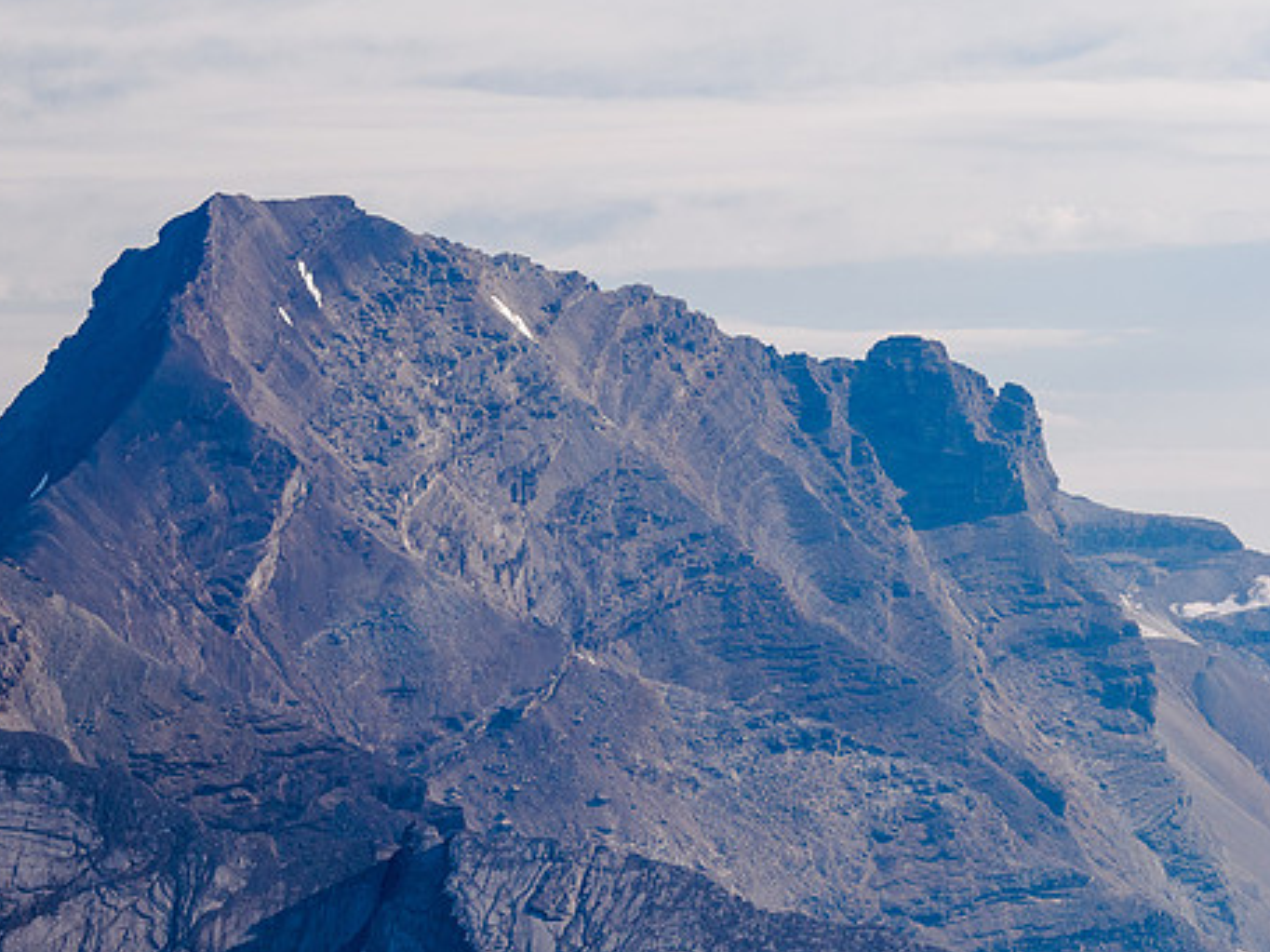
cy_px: 579
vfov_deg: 9.4
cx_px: 477
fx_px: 5795
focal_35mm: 158
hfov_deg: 12.5
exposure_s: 1/200
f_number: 8
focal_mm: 62
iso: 200
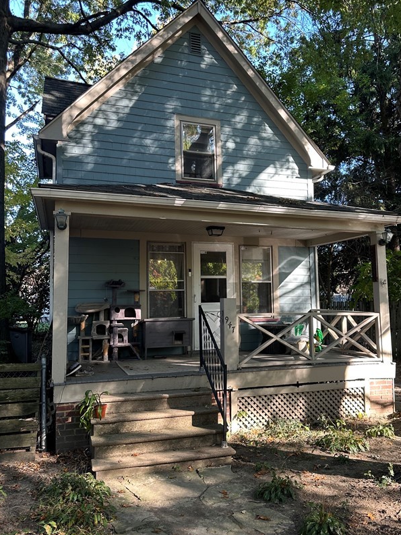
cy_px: 263
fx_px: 479
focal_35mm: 31
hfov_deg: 45.0
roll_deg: +0.9
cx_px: 253
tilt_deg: +6.4
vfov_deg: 58.3
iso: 64
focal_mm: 6.86
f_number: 1.78
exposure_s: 1/166
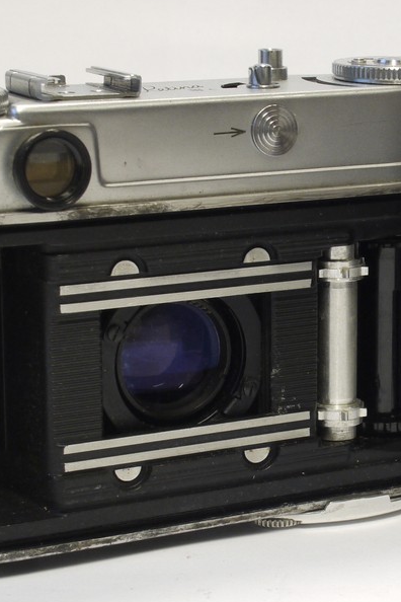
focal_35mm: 126
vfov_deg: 16.2
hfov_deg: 10.8
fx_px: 2105
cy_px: 376
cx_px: 410
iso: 400
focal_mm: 30
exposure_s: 1/10
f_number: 9
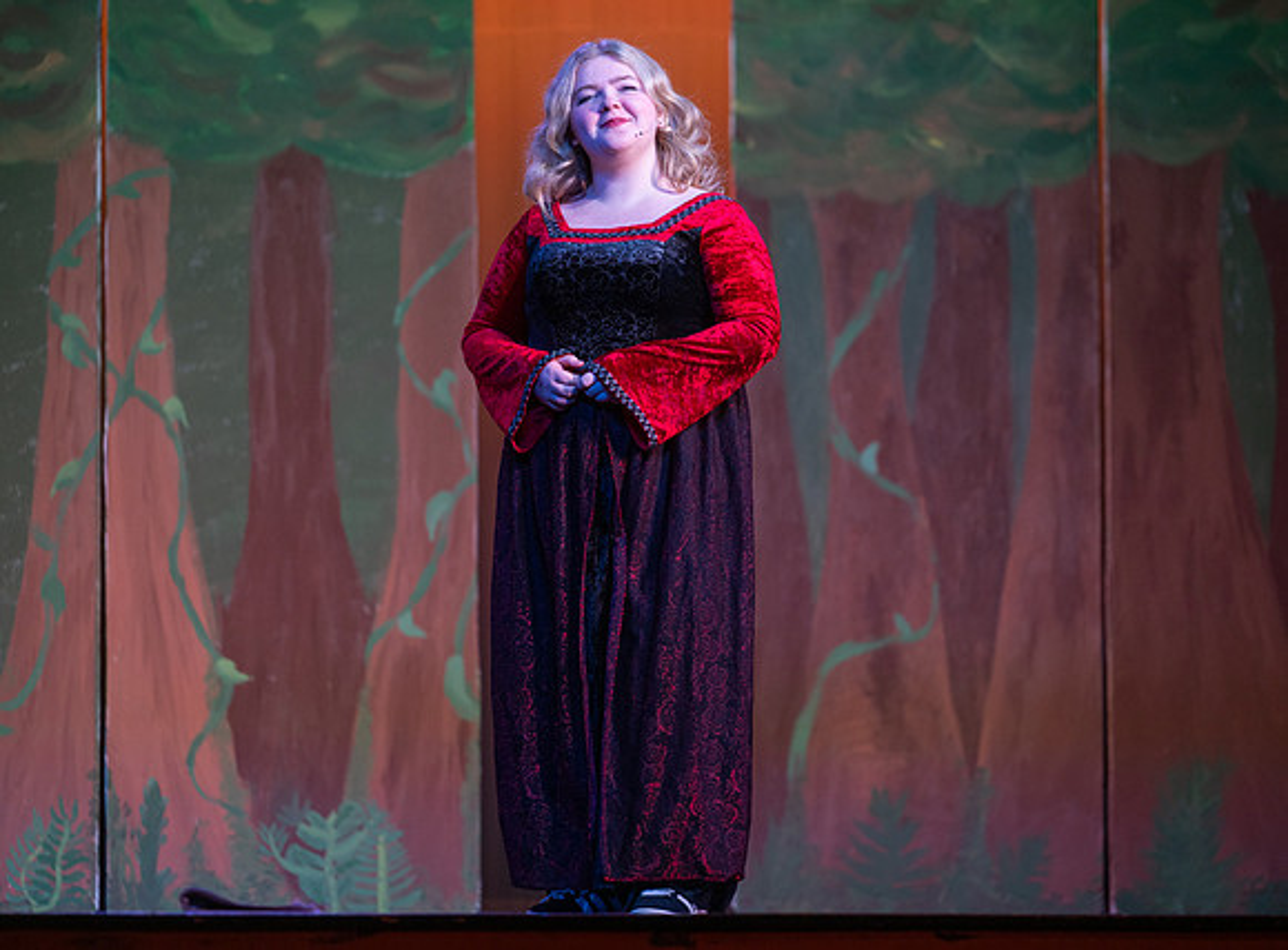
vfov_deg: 8.7
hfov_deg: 11.7
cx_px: 622
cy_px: 430
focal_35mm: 170
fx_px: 6271
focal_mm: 140
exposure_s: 1/320
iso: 360
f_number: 2.8
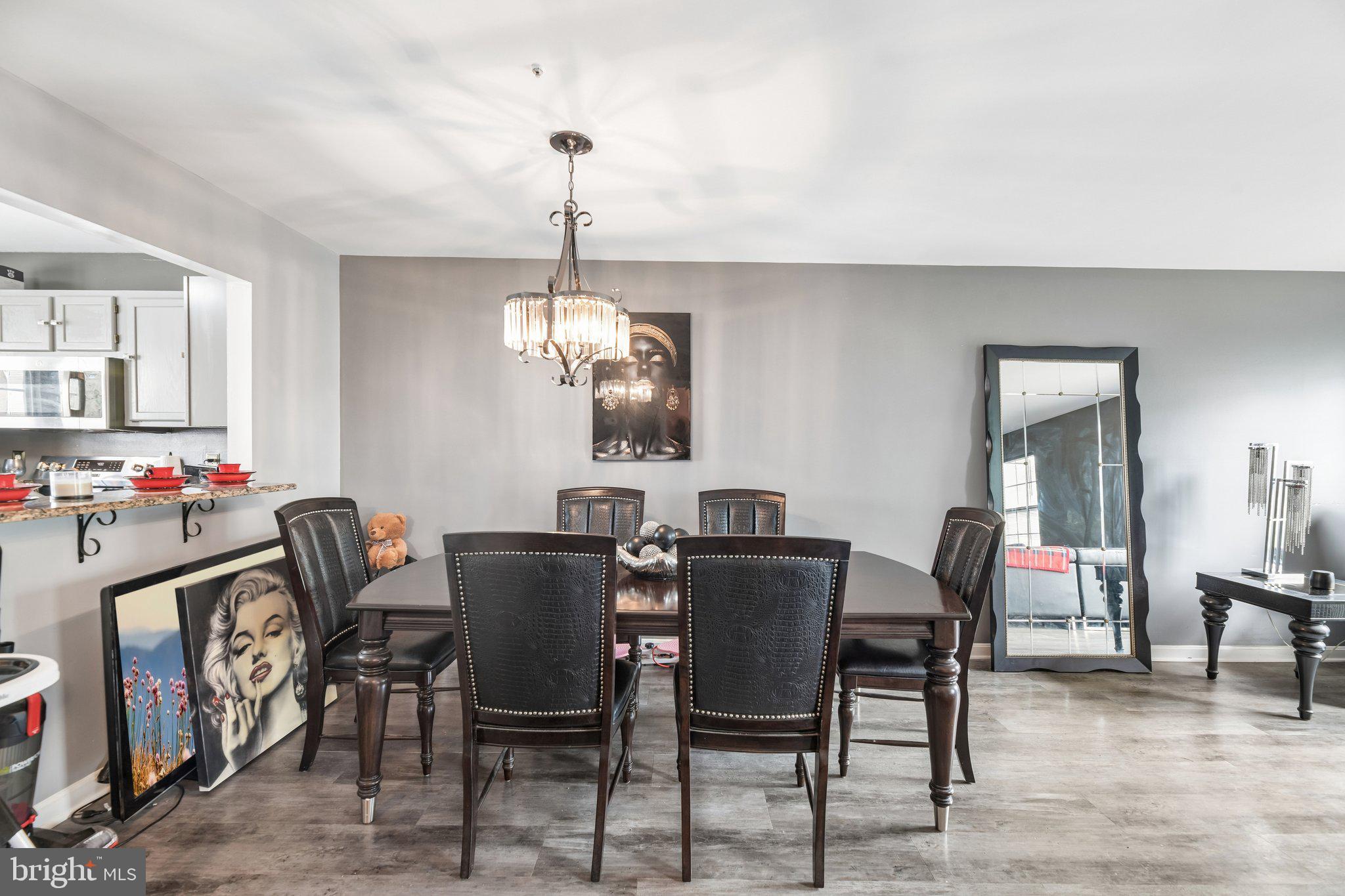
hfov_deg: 104.3
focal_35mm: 14
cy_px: 448
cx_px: 672
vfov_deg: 81.2
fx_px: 523
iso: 400
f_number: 8
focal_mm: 14
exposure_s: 1/2.5
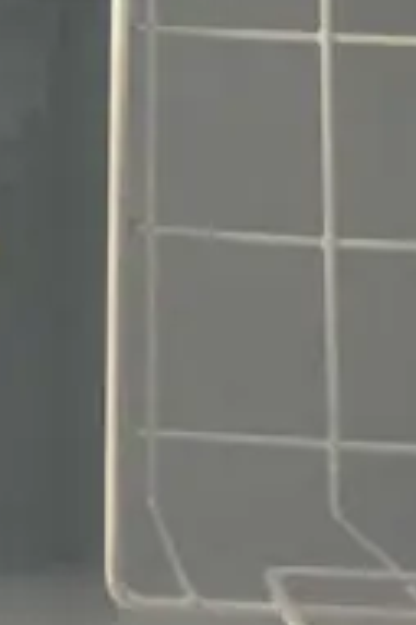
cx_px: -223
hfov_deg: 8.6
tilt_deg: -73.7
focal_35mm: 156
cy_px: -295
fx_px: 2709
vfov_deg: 12.6
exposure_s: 1/50
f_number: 1.8
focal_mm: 3.99
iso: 200
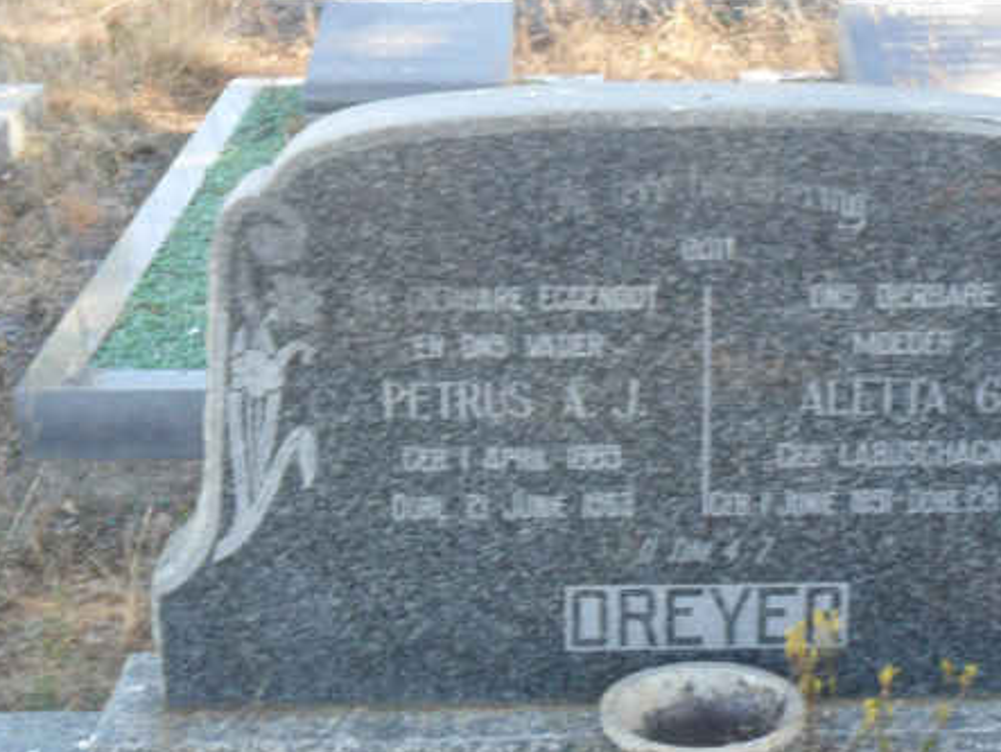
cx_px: 664
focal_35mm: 72
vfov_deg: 20.5
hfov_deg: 26.9
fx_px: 2084
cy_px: 401
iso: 200
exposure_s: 1/60
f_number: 5
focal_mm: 9.3
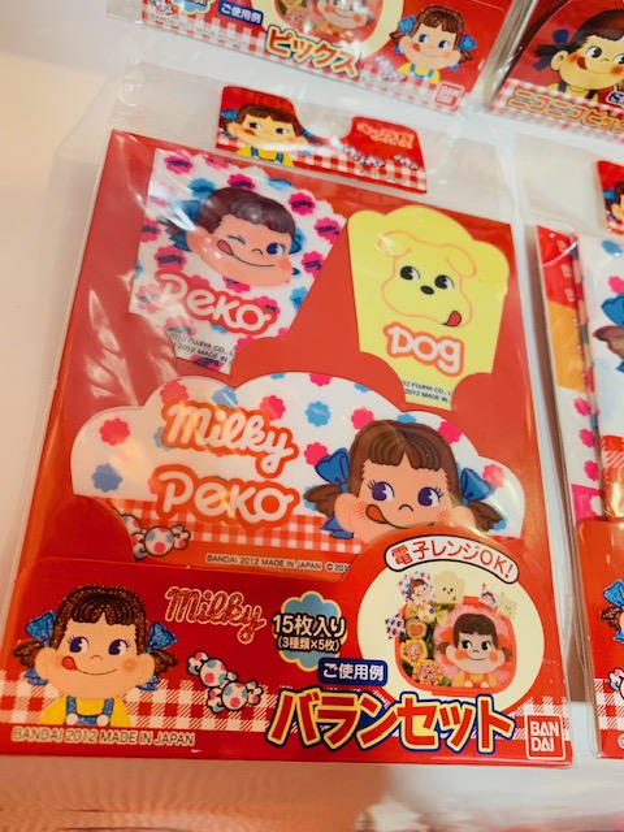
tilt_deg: -64.4
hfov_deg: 53.1
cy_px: 416
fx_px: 625
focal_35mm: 26
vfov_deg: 67.3
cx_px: 312
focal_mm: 4.25
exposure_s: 1/50
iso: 200
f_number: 1.8
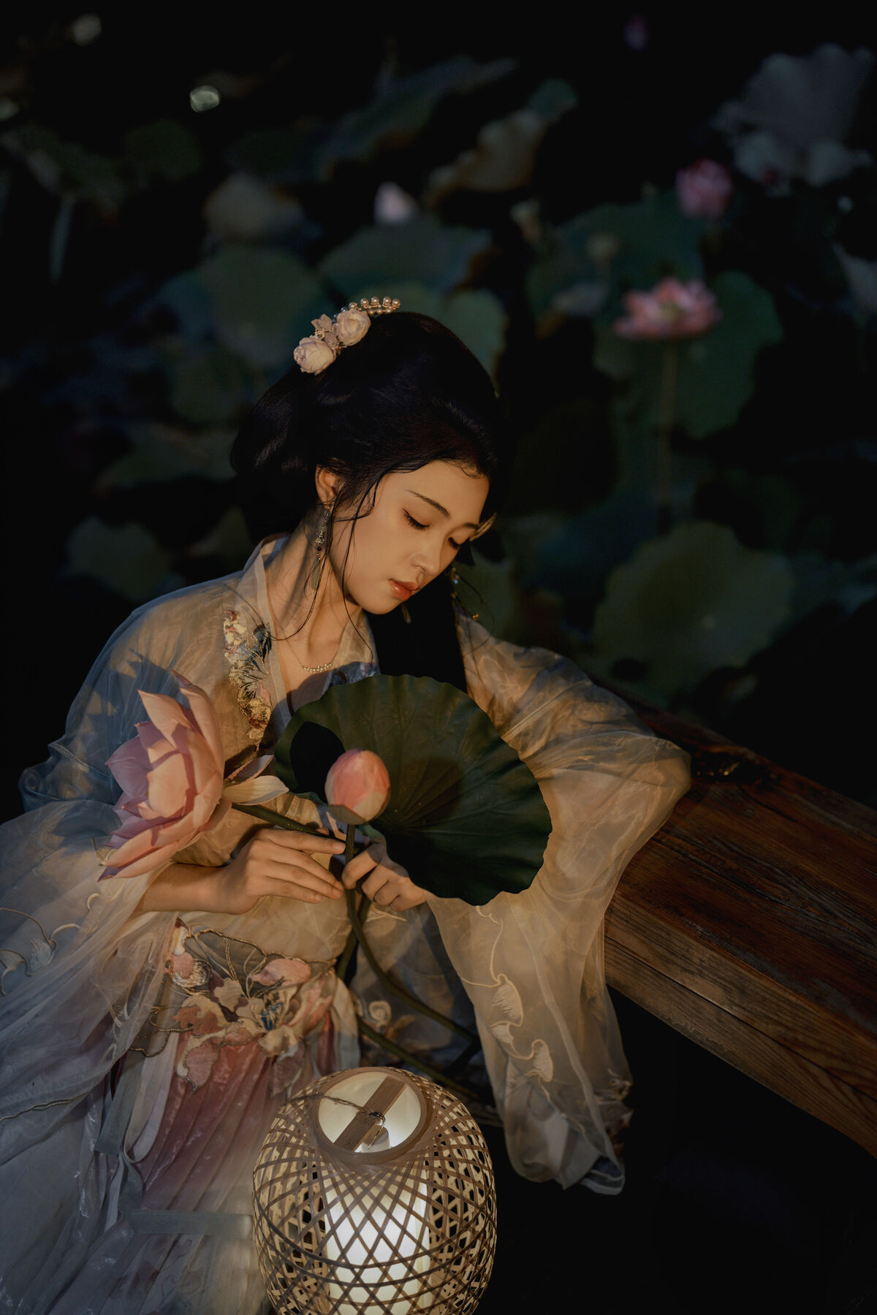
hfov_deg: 27.0
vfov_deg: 39.6
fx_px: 1827
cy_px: 658
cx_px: 438
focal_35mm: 50
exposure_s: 1/200
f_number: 1.6
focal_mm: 50
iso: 400
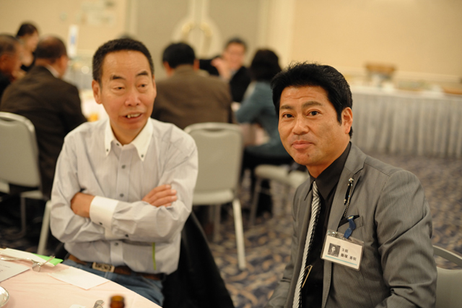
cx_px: 231
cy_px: 154
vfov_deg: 27.0
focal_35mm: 50
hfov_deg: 39.6
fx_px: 641
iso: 1800
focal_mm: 50
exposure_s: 1/100
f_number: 2.8
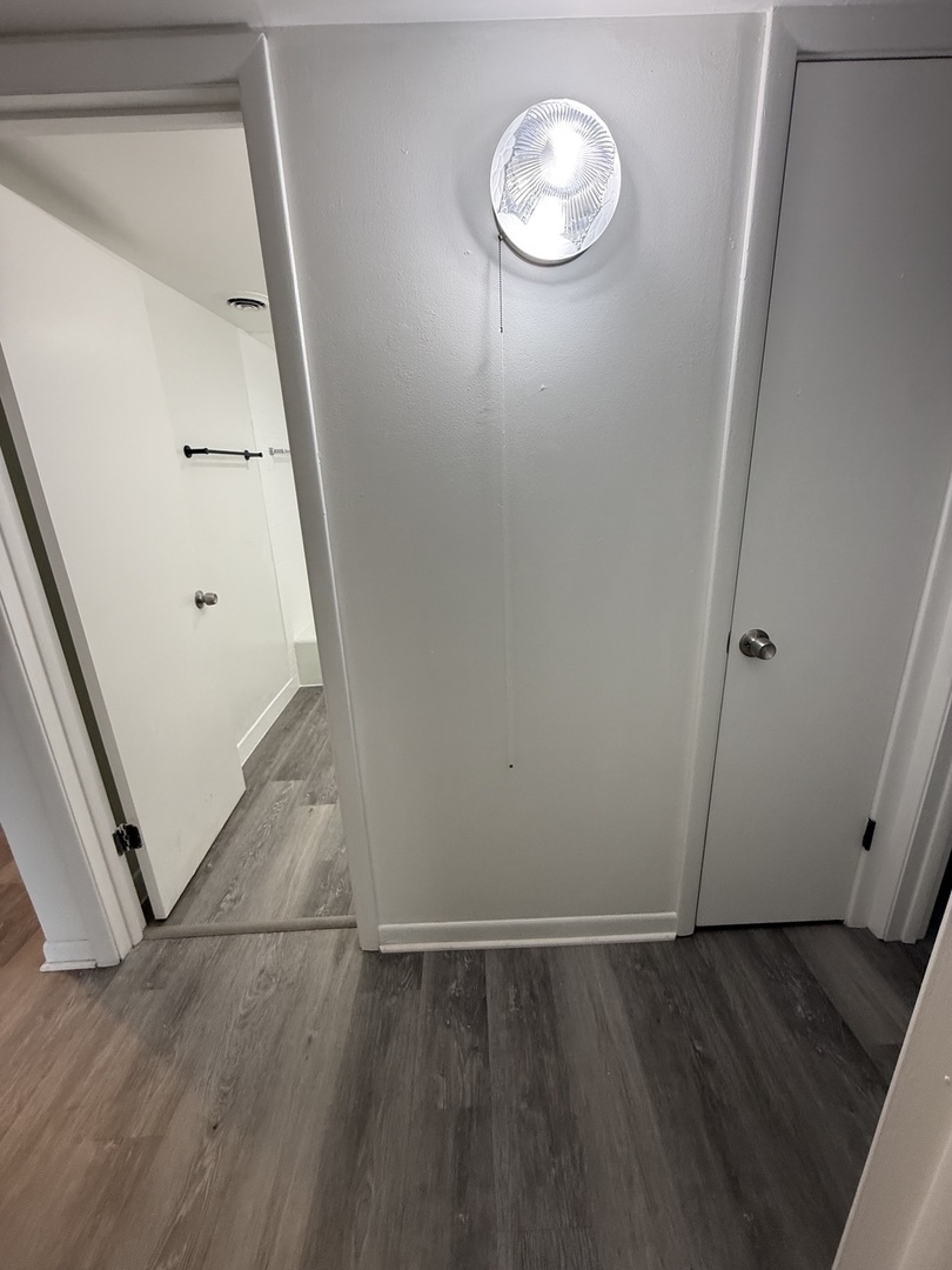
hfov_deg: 85.7
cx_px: 476
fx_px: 513
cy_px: 635
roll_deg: +2.8
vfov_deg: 102.1
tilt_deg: -16.8
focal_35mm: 14
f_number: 2.2
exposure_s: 1/120
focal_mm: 2.22
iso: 200
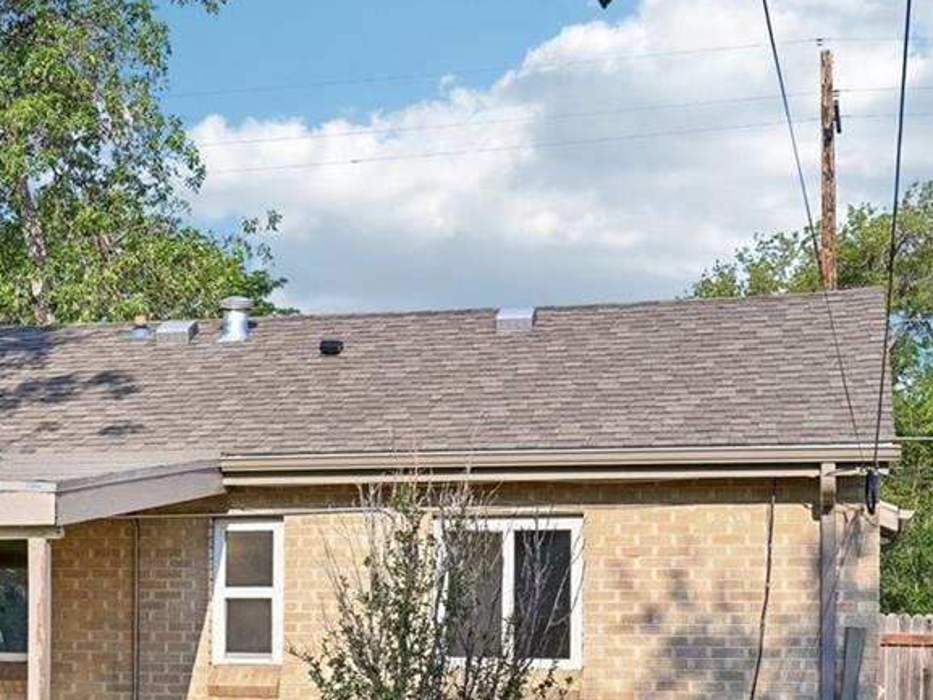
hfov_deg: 23.4
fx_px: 2157
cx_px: 13
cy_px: 611
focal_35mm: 80
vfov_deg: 18.2
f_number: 10
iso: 64
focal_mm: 30
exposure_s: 1/60
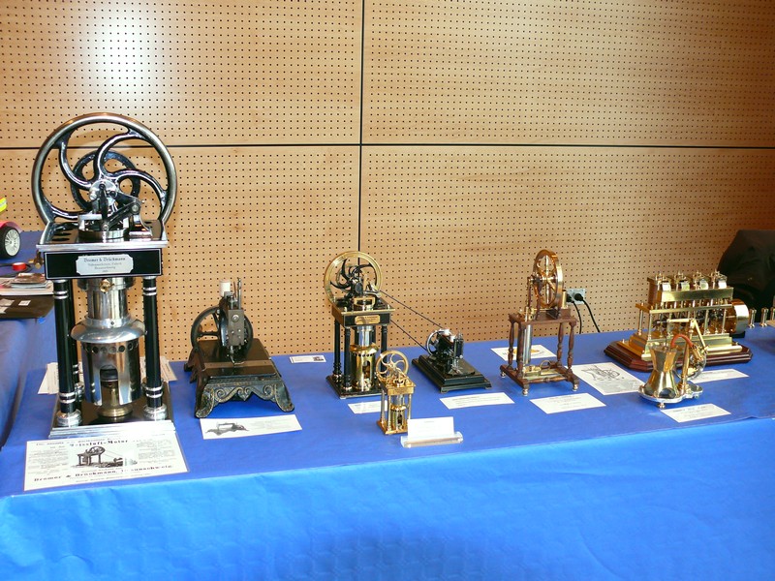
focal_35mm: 40
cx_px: 388
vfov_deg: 36.0
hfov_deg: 46.8
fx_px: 896
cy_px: 290
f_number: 2.8
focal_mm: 8.2
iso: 200
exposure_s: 1/60
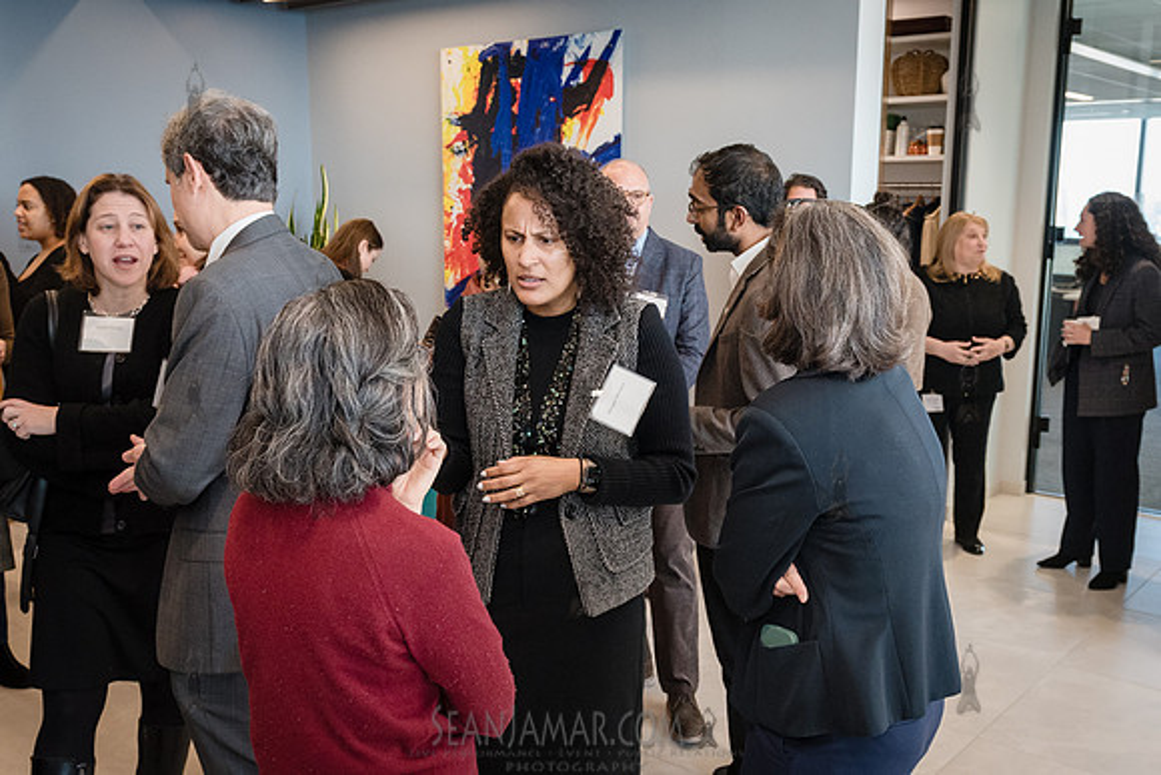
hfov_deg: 53.3
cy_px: 422
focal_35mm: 36
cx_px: 568
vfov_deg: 37.0
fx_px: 1157
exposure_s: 1/160
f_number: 5
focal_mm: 24
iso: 2000
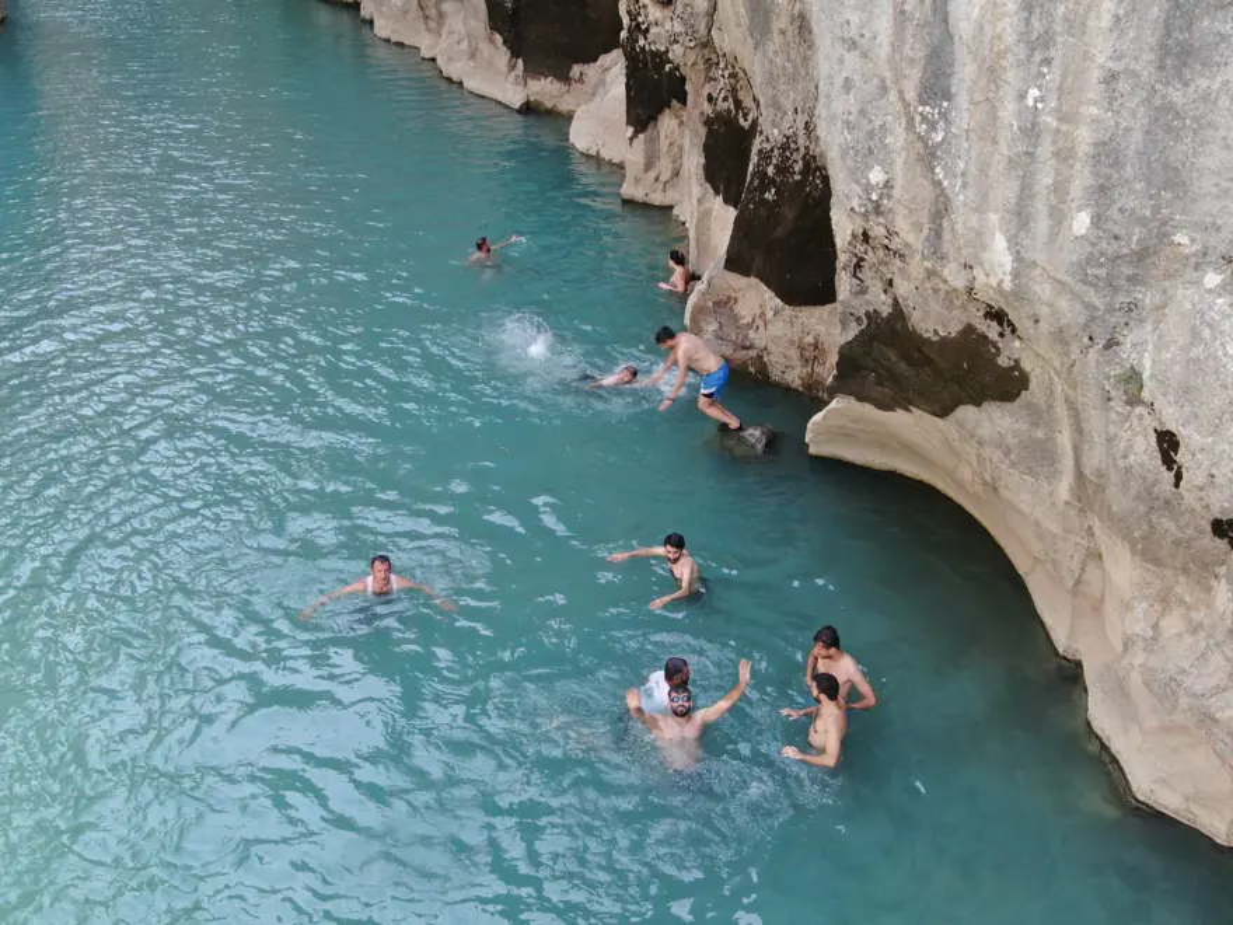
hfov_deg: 47.9
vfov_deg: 36.8
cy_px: 462
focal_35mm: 39
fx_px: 1389
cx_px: 616
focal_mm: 6.77
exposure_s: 1/60
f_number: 3.4
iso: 100
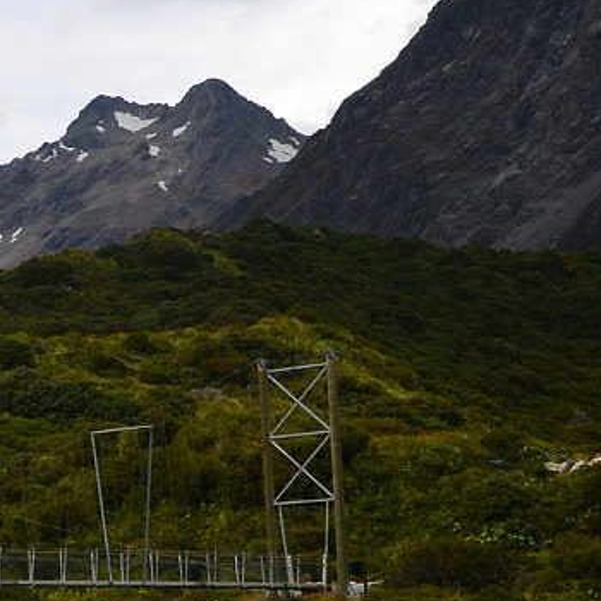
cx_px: -563
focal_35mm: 128
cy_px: 449
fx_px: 2514
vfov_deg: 13.6
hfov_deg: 12.2
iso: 110
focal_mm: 22
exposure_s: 1/125
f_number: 11
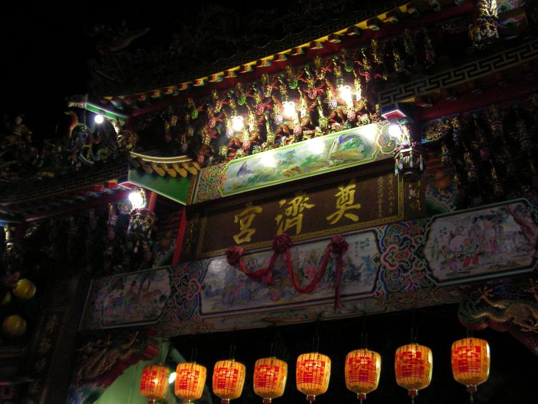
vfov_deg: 35.1
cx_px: 269
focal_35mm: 41
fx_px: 637
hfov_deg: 45.8
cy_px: 202
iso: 300
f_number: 3.5
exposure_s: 1/30
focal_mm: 6.3
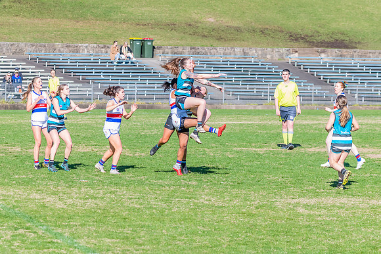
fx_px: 2315
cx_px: 175
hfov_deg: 9.4
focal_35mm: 219
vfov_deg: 6.3
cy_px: 135
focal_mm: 150
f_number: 9
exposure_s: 1/1600
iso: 800
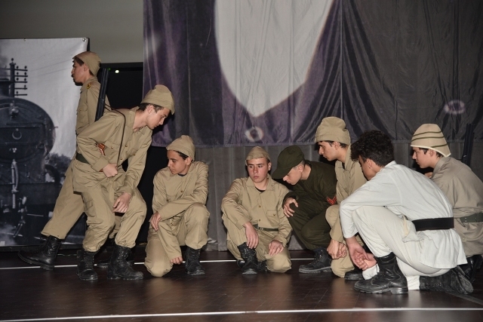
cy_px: 161
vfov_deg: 18.2
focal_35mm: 75
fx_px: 1006
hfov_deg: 27.0
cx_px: 242
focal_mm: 75
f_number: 4
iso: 160
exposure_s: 1/25
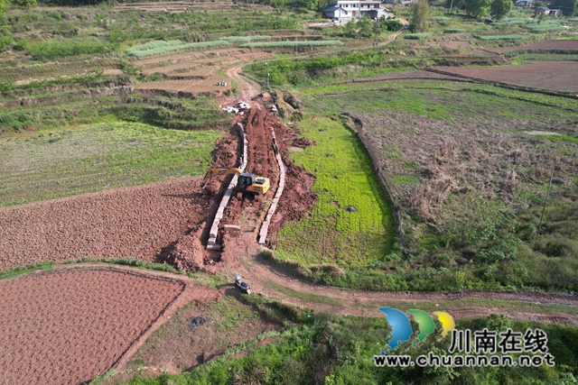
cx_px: 289
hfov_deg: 78.6
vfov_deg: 57.3
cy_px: 192
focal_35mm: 22
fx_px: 353
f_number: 2.8
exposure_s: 1/725
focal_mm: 8.38
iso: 110
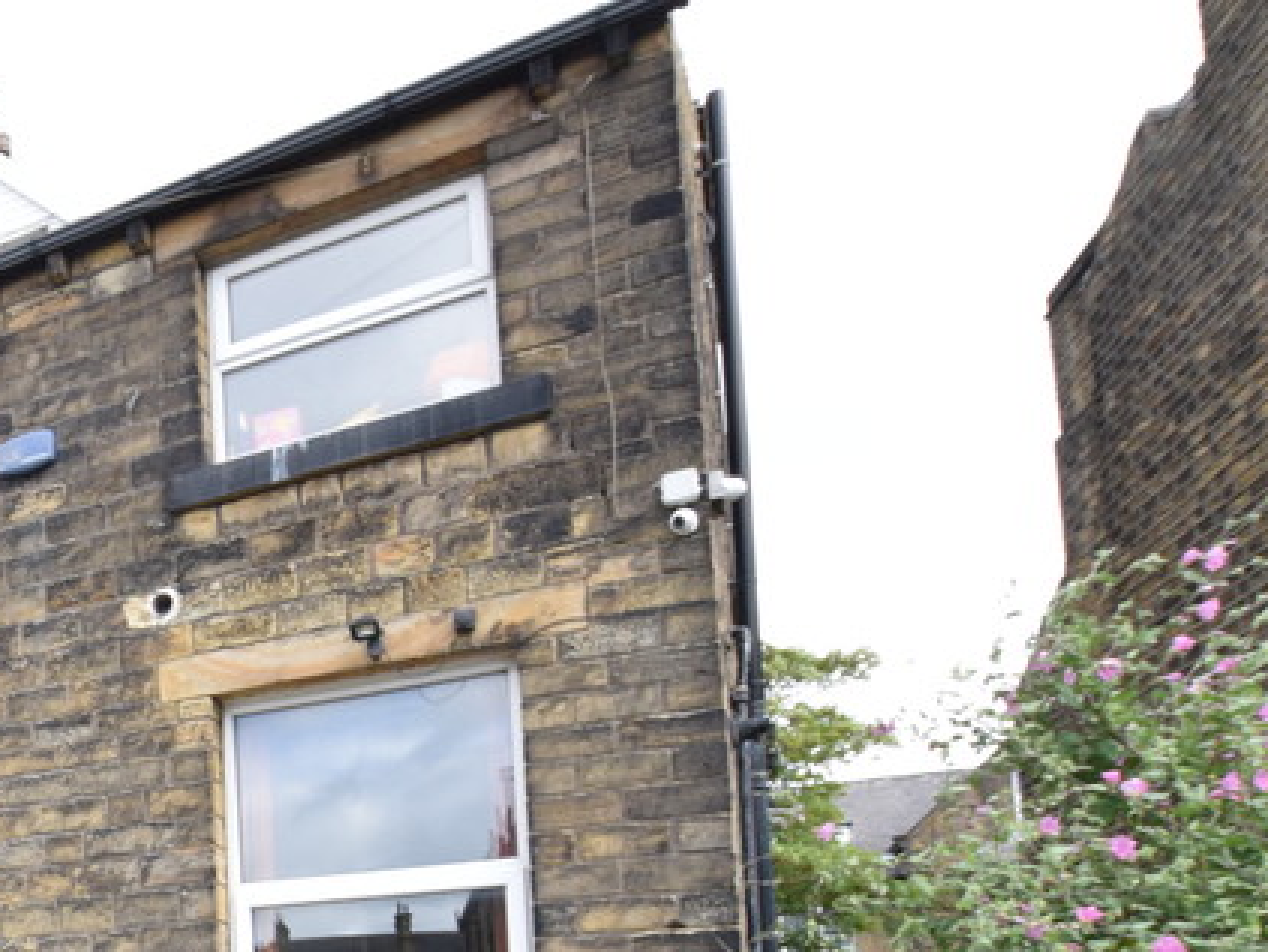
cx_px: -234
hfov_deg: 39.2
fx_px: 1283
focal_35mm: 35
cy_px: 978
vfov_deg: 36.2
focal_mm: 10
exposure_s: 1/125
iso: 500
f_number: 10
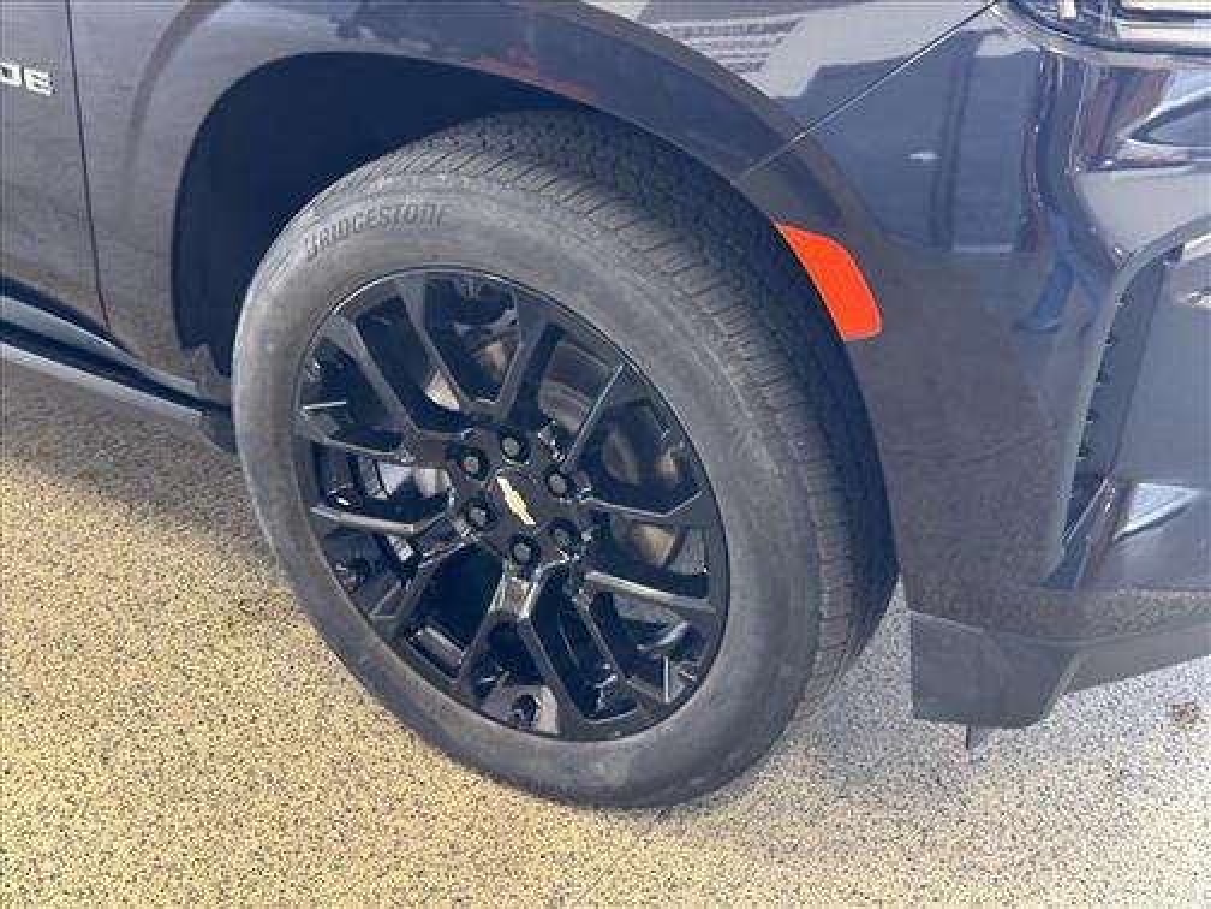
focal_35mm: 48
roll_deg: -2.4
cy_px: 454
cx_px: 606
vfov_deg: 30.3
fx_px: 1679
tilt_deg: -28.9
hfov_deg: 39.7
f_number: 1.78
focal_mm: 6.76
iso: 200
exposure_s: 1/40
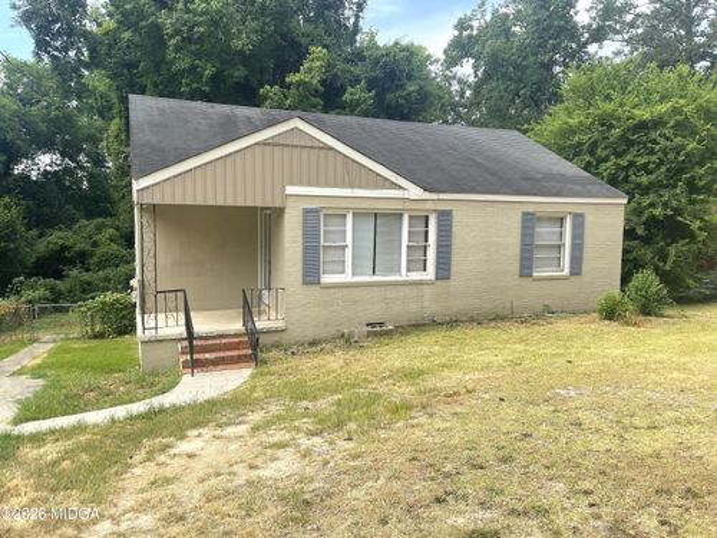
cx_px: 358
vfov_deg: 53.1
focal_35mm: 26
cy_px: 269
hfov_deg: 67.3
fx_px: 539
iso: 32
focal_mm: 5.1
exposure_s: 1/953
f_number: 1.6
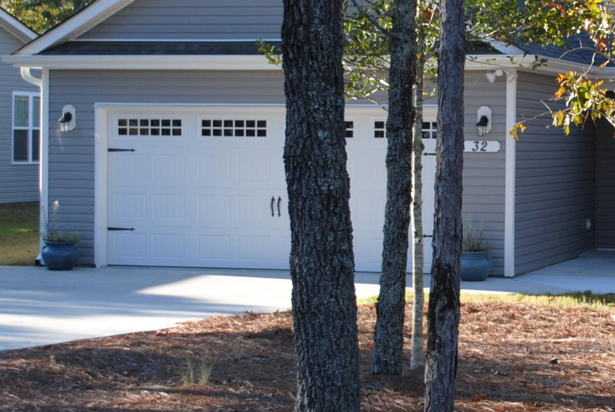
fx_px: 1847
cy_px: 168
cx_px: 605
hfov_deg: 18.4
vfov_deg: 12.7
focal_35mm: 108
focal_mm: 28
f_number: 4.5
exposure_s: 1/320
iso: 200
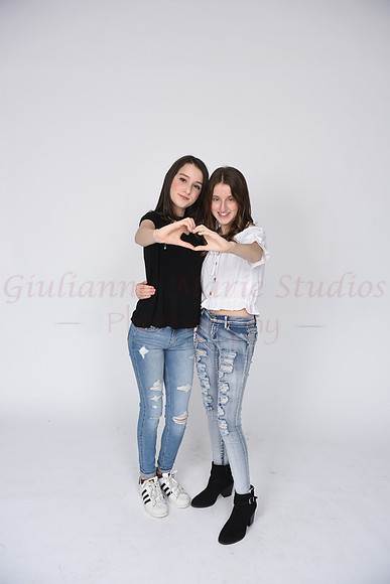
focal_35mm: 38
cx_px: 195
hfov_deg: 35.1
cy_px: 292
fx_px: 617
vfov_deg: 50.7
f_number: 7.1
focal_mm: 38
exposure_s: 1/160
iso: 100
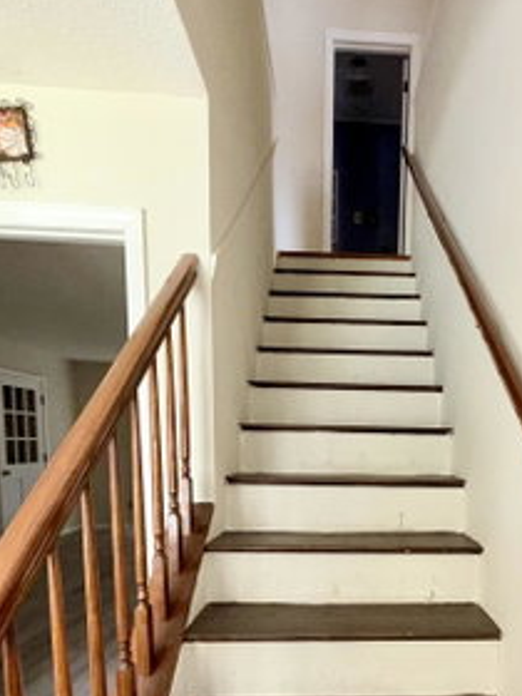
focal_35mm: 24
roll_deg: -0.8
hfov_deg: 55.1
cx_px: 365
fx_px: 483
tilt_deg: -6.2
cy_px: 505
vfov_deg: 67.9
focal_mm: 2.22
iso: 125
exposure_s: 1/121
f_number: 2.2
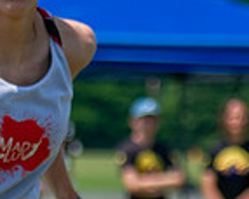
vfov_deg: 1.8
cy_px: -29
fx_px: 6344
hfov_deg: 2.2
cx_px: -140
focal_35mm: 862
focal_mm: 100
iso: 200
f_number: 4
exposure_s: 1/2000
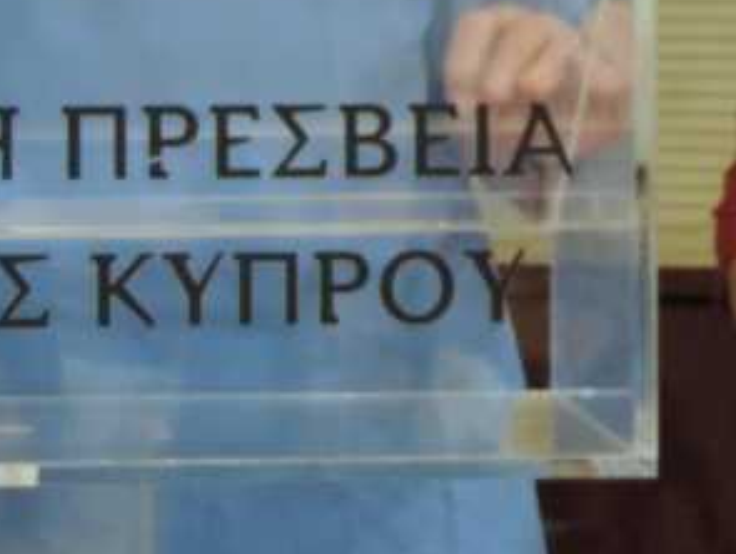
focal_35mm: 364
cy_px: -279
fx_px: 7749
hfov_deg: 5.4
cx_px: 818
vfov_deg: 4.1
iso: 800
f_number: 4.2
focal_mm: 18.7
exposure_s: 1/20
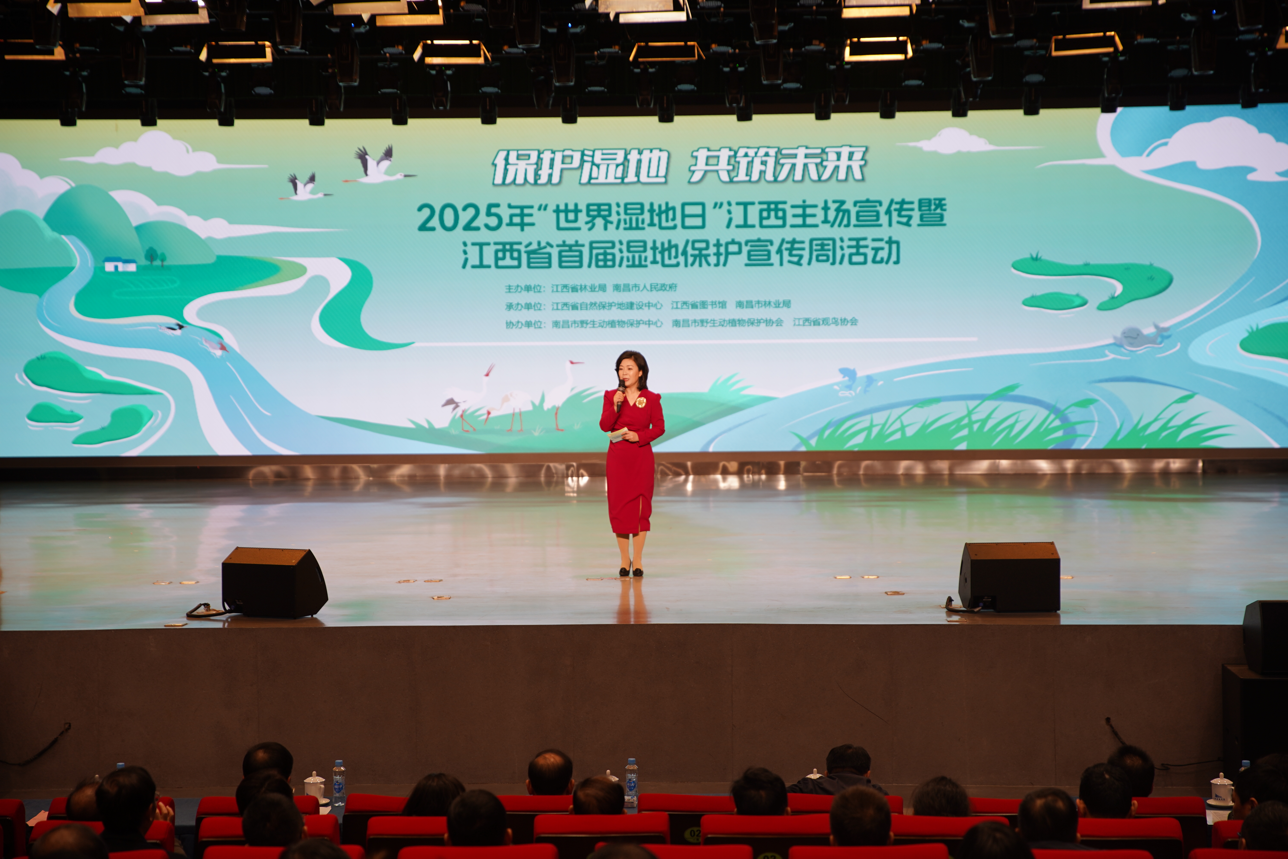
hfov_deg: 28.8
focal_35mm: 70
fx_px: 2504
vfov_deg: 19.5
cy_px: 430
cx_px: 644
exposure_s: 1/100
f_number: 2.8
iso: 200
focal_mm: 70
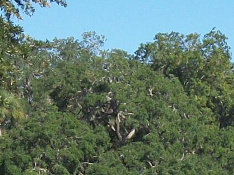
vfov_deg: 7.5
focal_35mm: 195
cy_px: 274
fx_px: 1318
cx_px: 177
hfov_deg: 10.1
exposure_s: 1/125
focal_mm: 5.7
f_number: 8.8
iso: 80
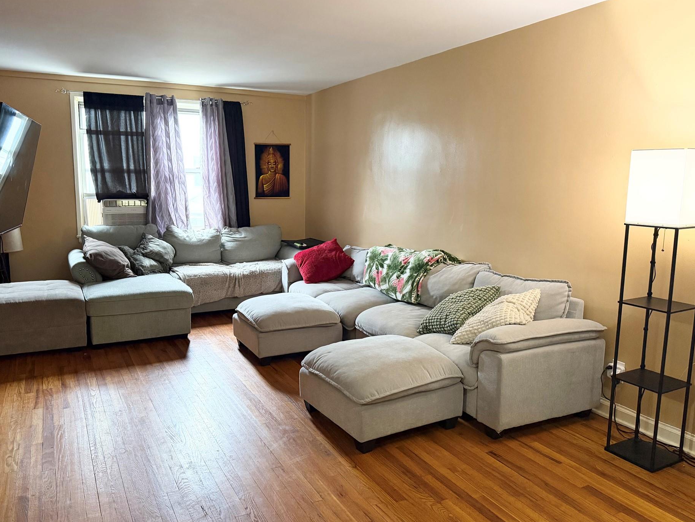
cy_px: 260
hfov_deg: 65.2
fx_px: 542
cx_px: 317
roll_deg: +0.2
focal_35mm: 27
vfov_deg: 51.4
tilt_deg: -8.5
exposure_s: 1/60
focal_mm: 6.76
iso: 500
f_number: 1.78
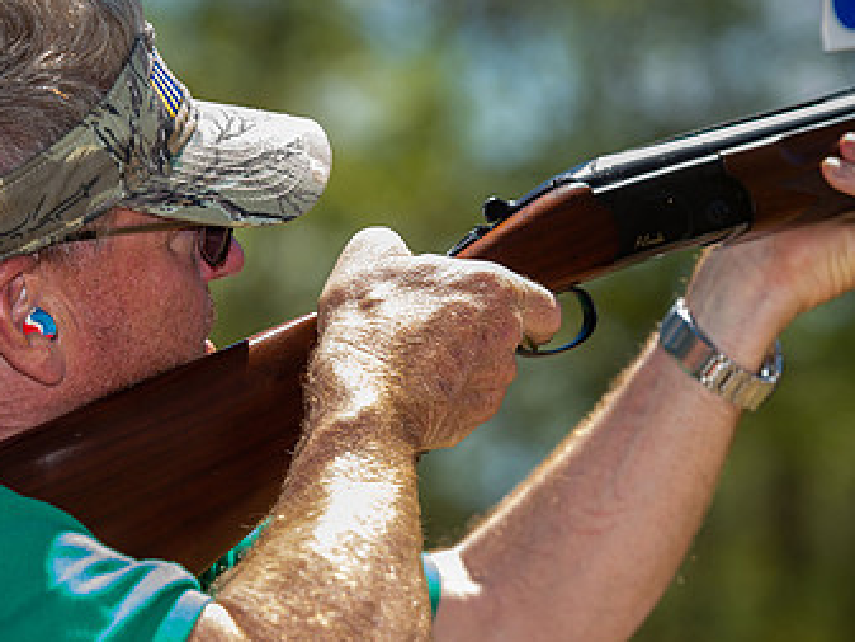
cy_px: 335
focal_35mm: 223
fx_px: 5510
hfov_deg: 8.9
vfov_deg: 6.7
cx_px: 457
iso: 50
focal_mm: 135
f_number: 3.5
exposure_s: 1/250
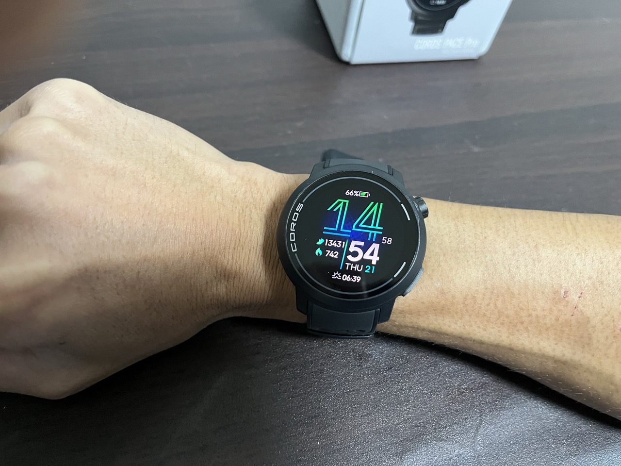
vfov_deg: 53.1
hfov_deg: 67.3
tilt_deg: -54.5
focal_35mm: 26
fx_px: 466
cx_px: 310
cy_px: 233
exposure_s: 1/60
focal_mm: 5.1
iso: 500
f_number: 1.6
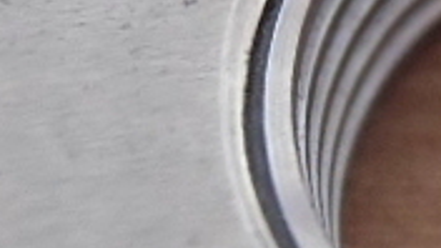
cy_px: -100
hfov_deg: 15.0
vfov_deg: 9.1
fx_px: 1532
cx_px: 694
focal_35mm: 131
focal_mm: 5.93
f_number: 3.7
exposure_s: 1/60
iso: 800
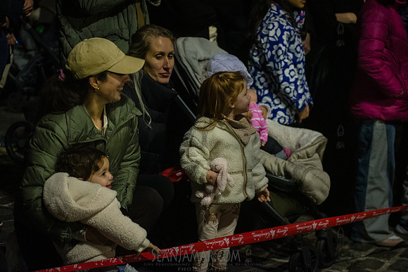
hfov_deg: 25.4
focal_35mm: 80
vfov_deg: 17.1
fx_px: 907
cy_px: 136
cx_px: 204
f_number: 3.2
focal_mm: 80
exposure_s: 1/125
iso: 8000
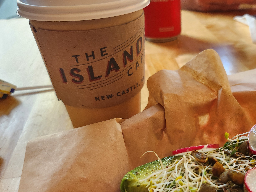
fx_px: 288
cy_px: 120
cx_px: 183
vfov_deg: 36.6
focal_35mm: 39
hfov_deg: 46.6
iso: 250
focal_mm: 5
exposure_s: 1/120
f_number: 1.8
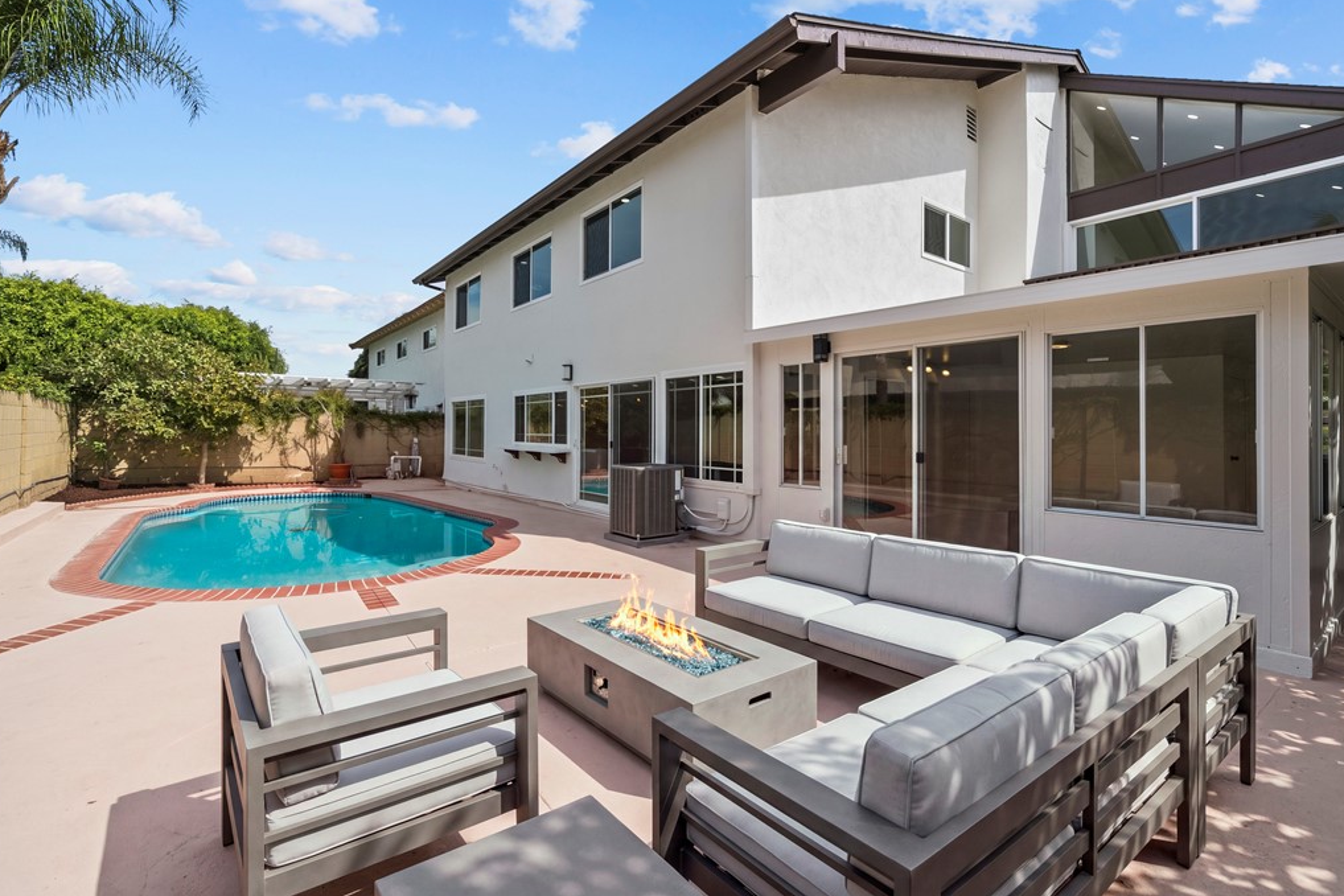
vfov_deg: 73.7
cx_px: 676
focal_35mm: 16
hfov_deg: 96.7
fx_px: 597
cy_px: 424
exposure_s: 1/500
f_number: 9
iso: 250
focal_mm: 15
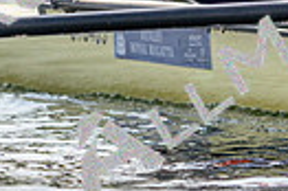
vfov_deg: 1.1
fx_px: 9980
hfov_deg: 1.7
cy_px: -133
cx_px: 523
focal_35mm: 1249
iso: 320
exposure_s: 1/1600
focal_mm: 282
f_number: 5.6
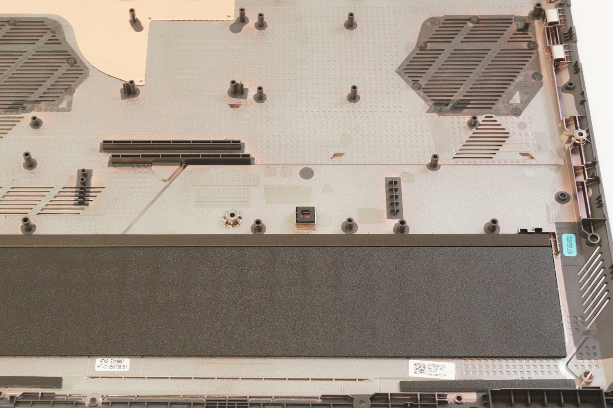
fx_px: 1106
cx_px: 233
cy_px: 176
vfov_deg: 20.9
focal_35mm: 65
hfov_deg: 30.9
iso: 400
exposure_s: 1/13
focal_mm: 26
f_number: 5.6
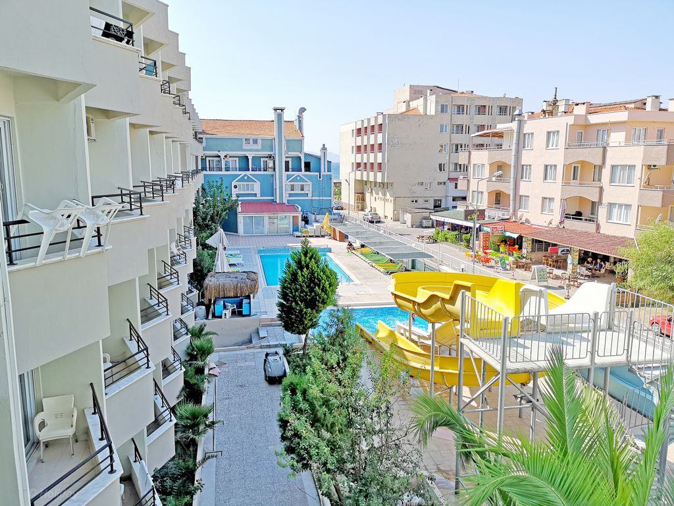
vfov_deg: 51.4
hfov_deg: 65.3
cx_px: 337
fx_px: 526
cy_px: 253
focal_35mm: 27
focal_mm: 3.95
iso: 50
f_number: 1.8
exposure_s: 1/724
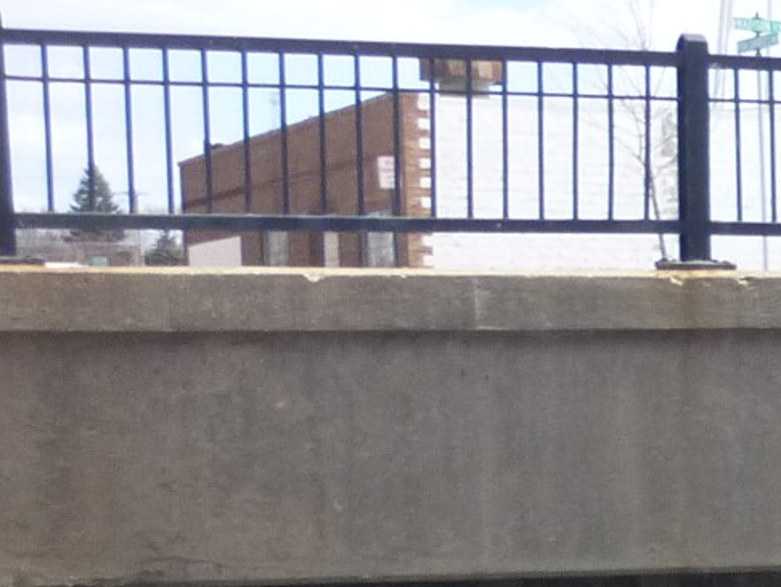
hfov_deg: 12.5
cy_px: 910
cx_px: 1567
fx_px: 3138
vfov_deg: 10.3
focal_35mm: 139
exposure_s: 1/200
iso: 200
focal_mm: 5.5
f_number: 8
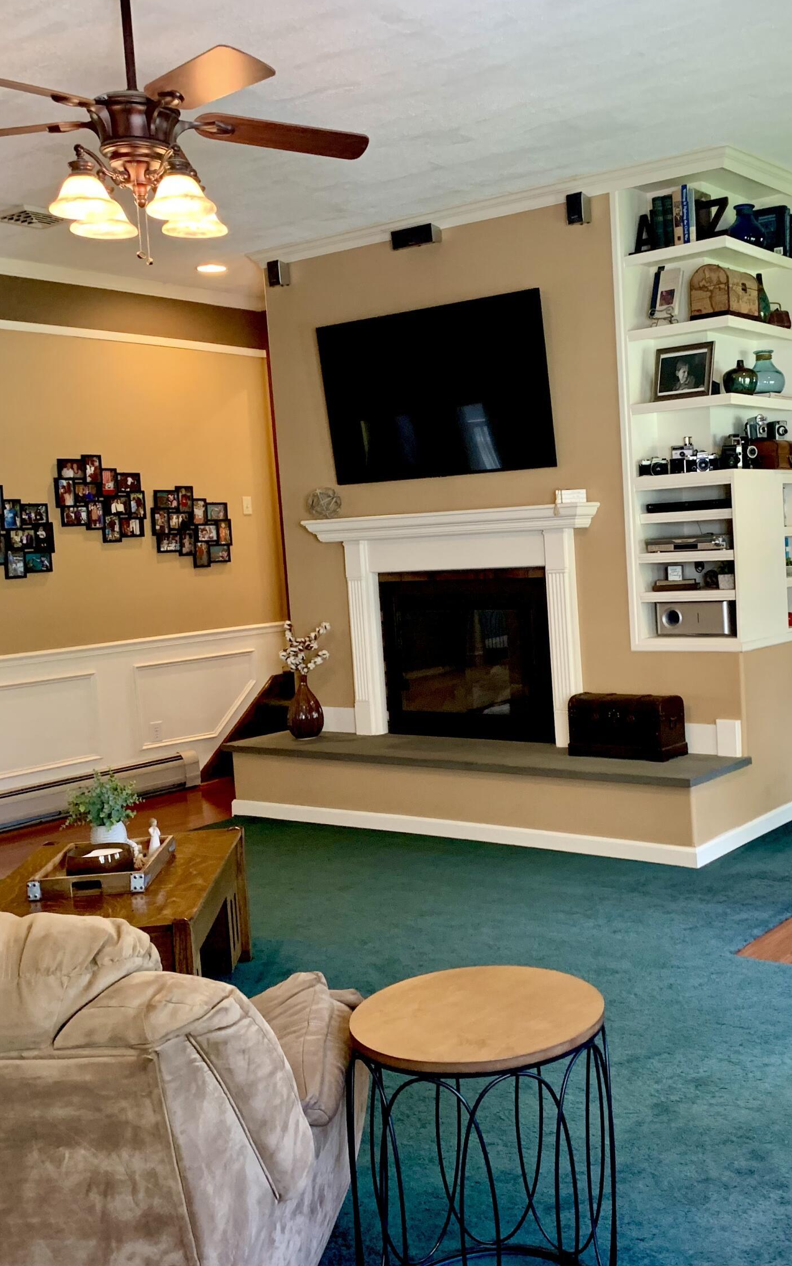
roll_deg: +3.5
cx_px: 604
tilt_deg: -5.1
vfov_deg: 52.7
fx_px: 1278
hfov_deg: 33.7
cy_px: 630
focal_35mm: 37
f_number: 1.8
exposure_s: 1/60
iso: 200
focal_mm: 4.25
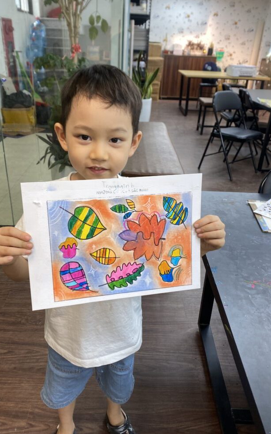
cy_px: 219
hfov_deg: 44.5
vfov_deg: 66.5
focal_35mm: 28
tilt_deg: -26.2
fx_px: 331
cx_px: 123
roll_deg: -2.6
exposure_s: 1/100
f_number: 1.8
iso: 64
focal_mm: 4.25
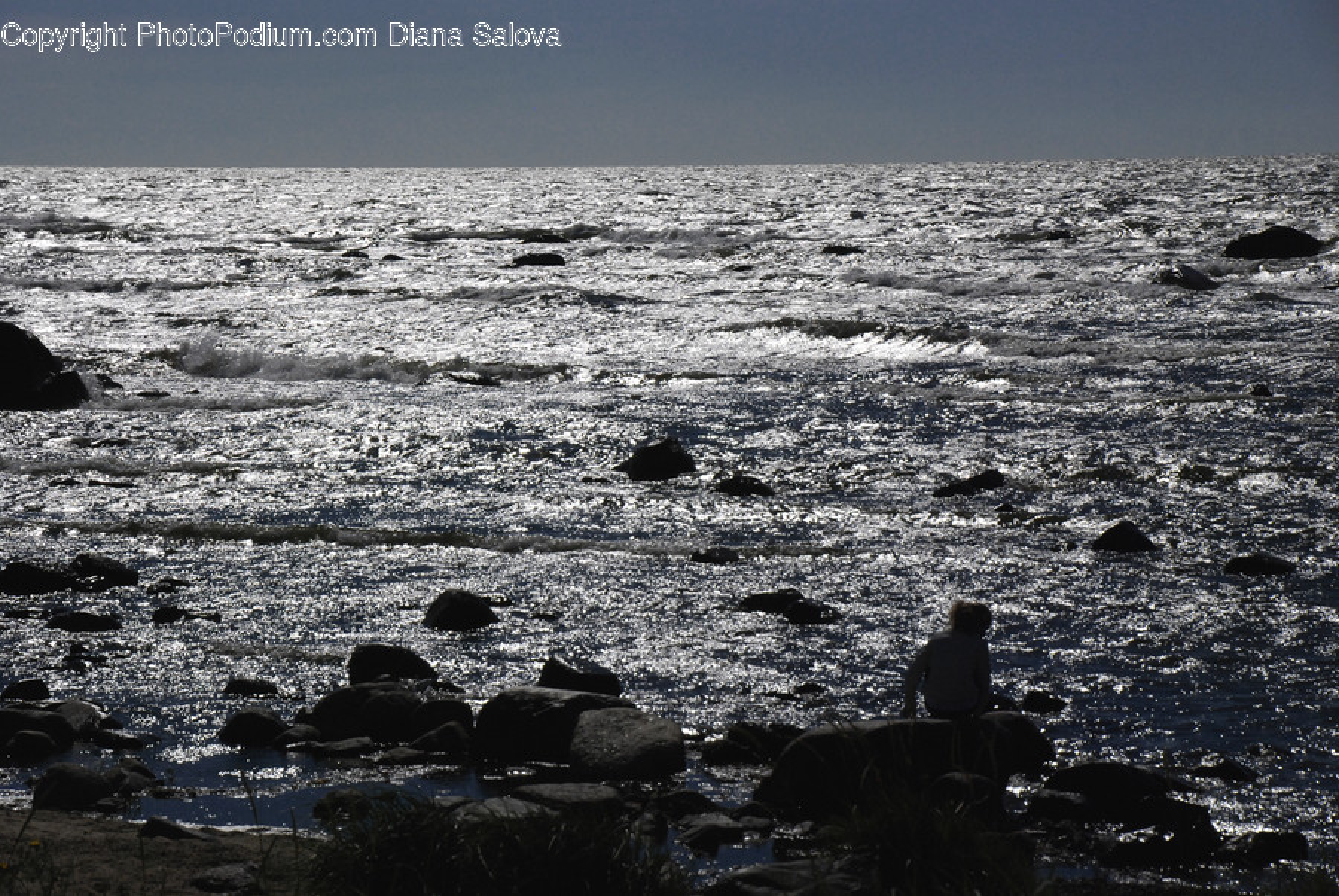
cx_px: 670
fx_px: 4356
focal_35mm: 117
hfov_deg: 17.5
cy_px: 448
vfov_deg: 11.7
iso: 640
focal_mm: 78
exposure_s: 1/2000
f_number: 11
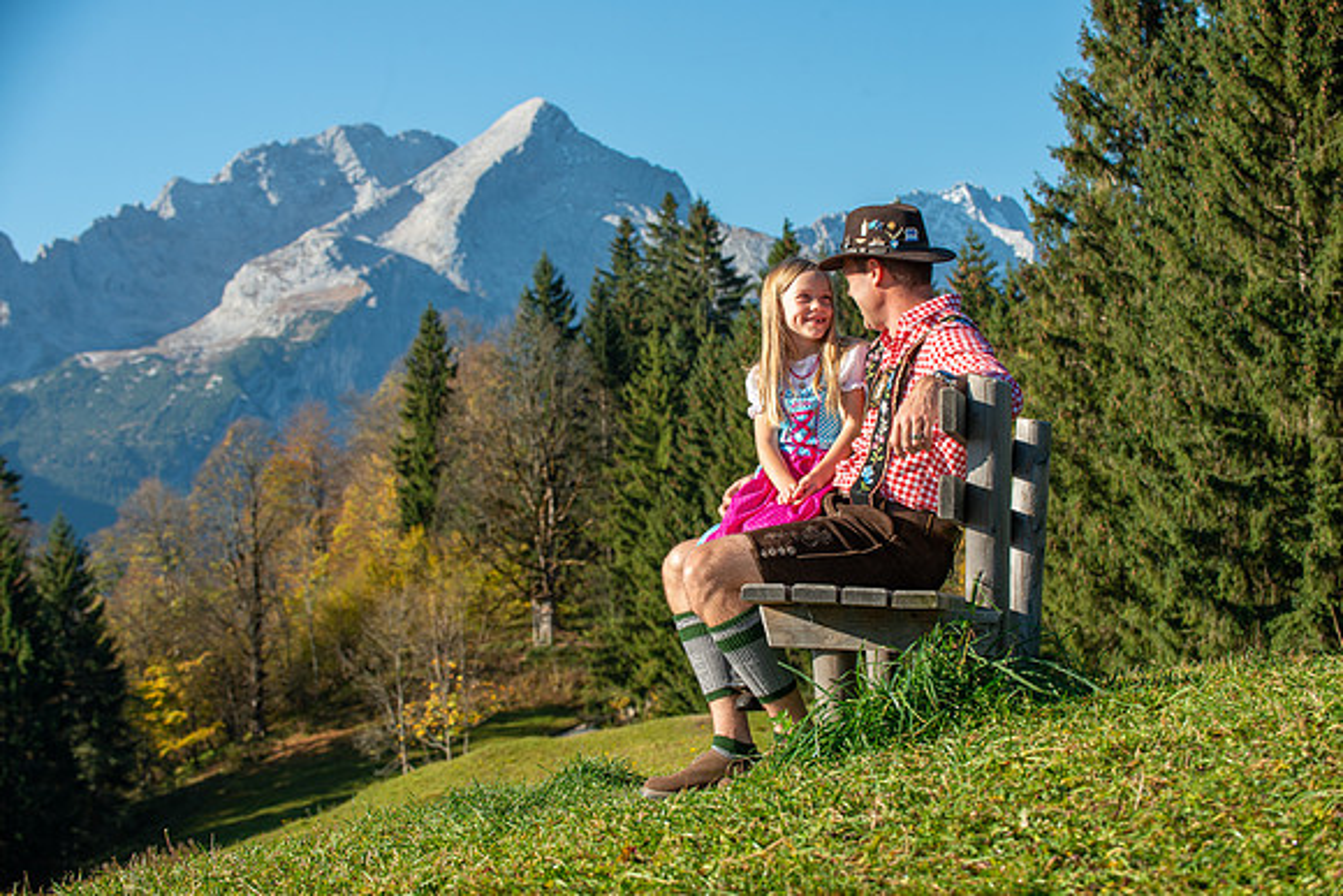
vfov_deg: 15.9
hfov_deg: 23.6
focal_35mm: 86
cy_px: 448
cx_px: 672
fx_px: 3209
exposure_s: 1/320
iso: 100
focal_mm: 86
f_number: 9
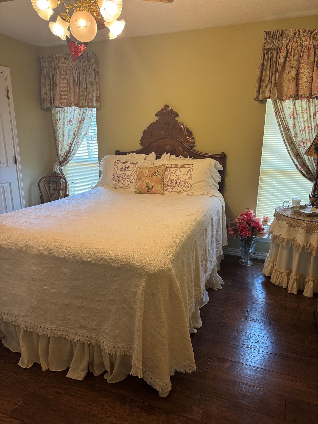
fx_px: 294
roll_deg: +0.3
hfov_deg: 56.8
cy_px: 212
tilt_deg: -14.0
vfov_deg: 71.6
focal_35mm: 24
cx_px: 159
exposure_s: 1/60
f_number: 1.78
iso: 250
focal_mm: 6.76
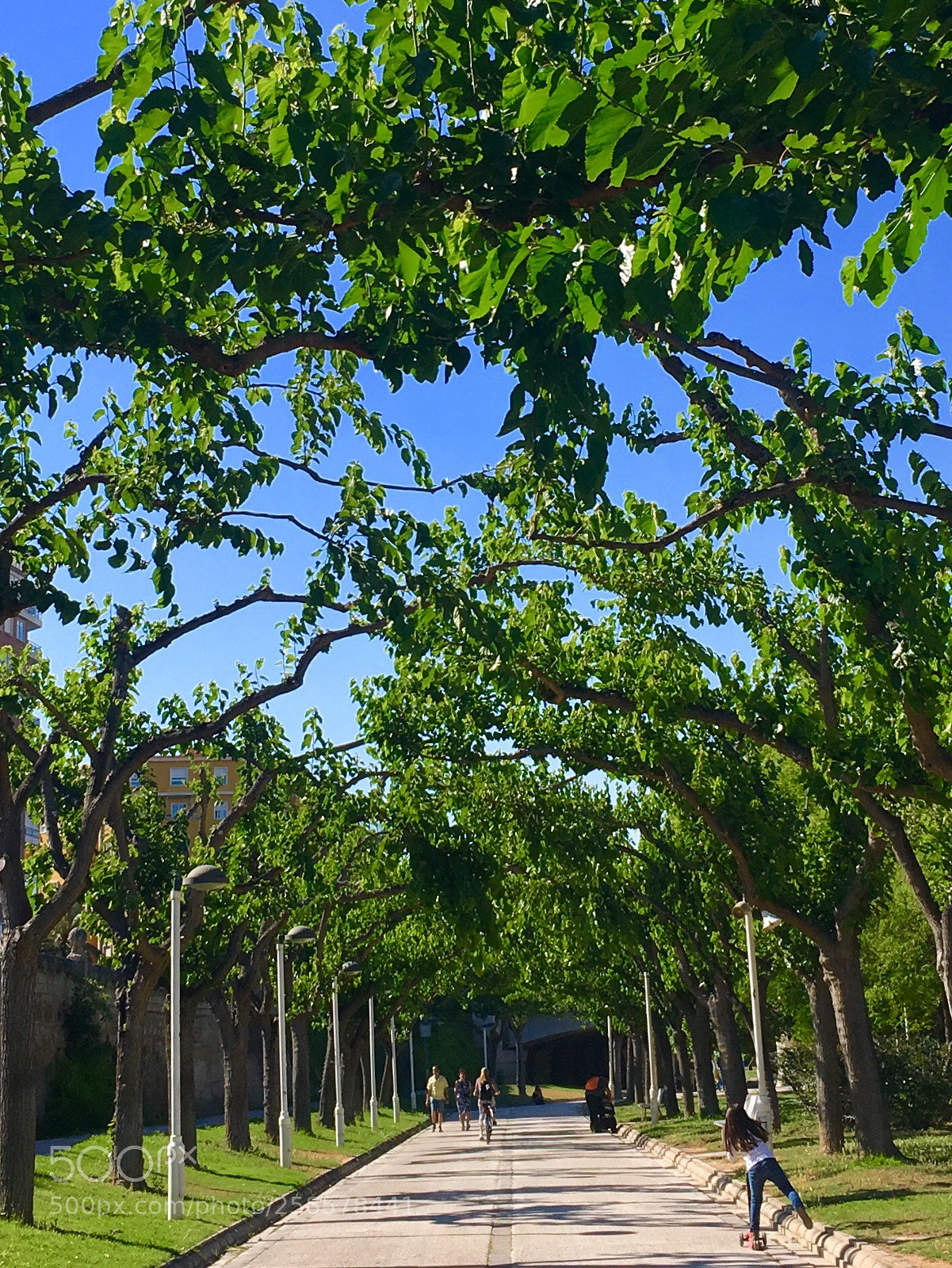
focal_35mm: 29
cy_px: 634
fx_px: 1063
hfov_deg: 48.3
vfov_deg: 61.6
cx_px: 476
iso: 25
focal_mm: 4.15
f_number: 2.2
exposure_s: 1/1166
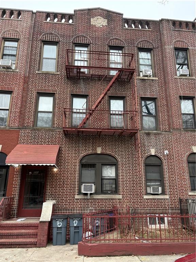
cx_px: 98
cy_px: 131
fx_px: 196
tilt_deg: +17.6
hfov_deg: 53.1
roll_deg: +0.2
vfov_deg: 67.3
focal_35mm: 26
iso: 40
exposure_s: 1/263
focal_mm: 5.96
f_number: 1.6
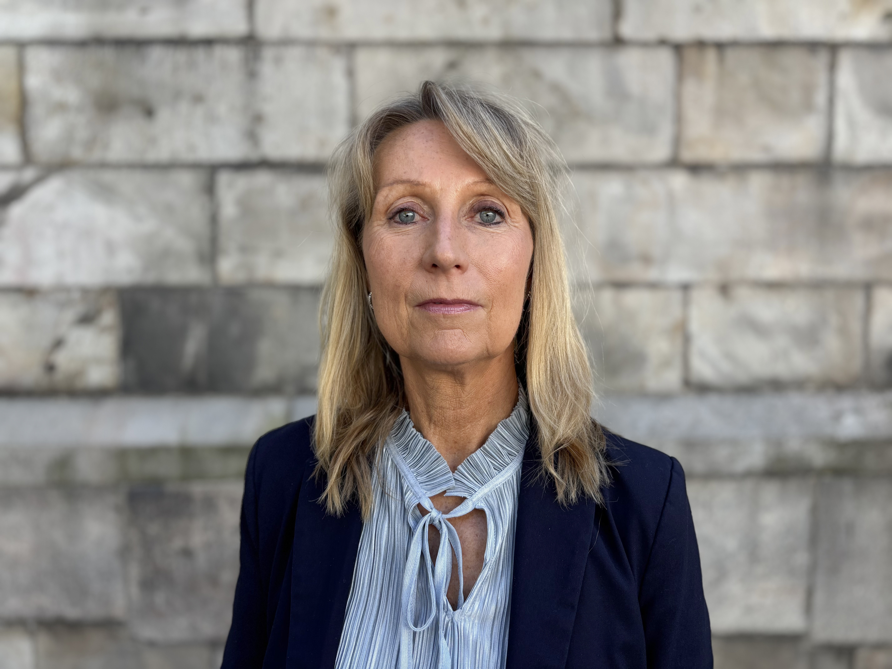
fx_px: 670
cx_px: 446
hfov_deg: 67.3
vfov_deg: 53.1
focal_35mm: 26
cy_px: 334
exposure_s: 1/408
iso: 50
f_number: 1.6
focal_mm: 5.96
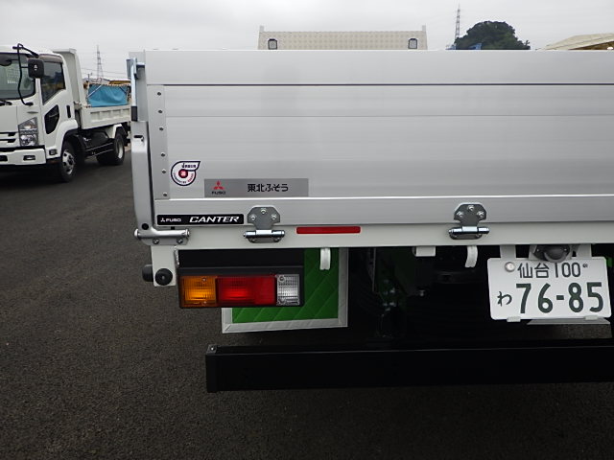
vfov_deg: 49.7
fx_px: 497
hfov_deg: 63.4
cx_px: 307
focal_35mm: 28
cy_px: 230
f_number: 3.5
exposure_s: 1/60
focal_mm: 5
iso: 125
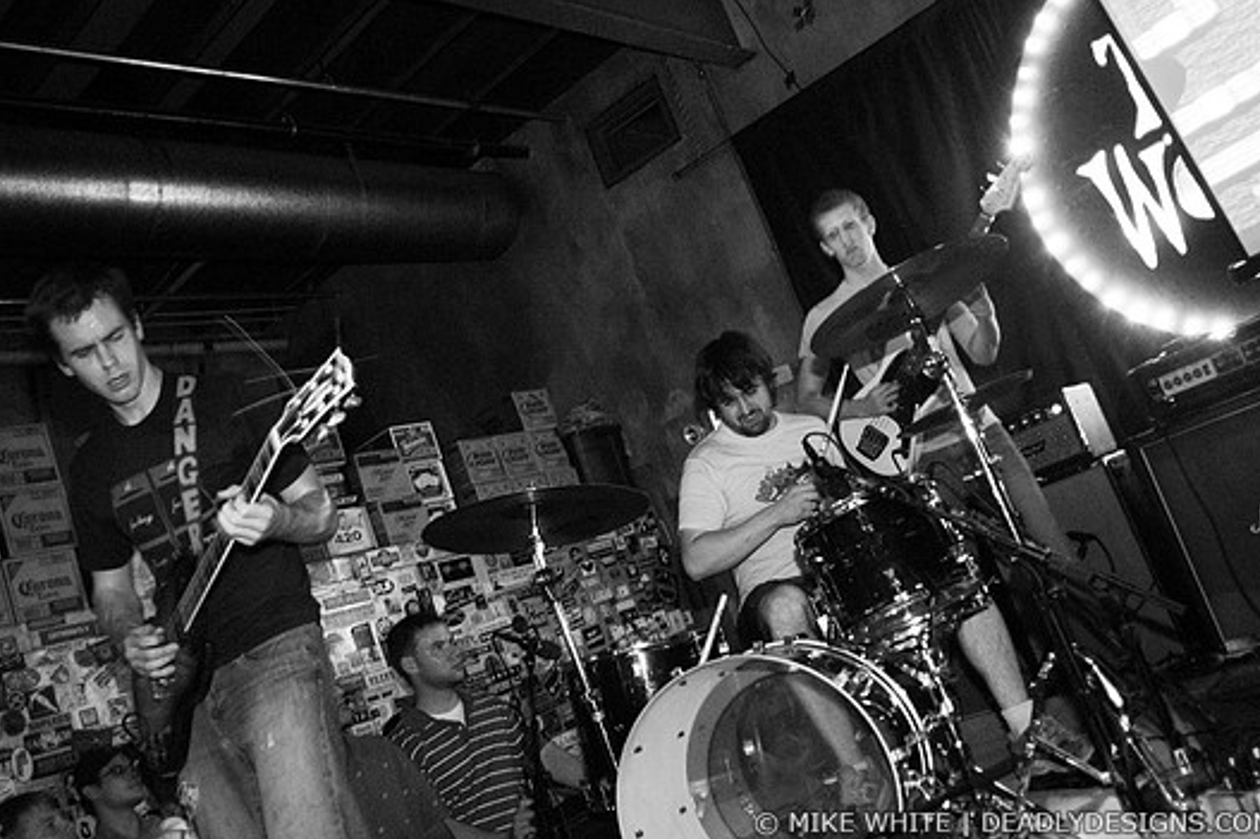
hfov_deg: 57.2
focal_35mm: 33
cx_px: 593
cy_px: 382
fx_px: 1155
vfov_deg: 39.9
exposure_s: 1/10
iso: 800
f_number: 2.8
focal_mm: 20
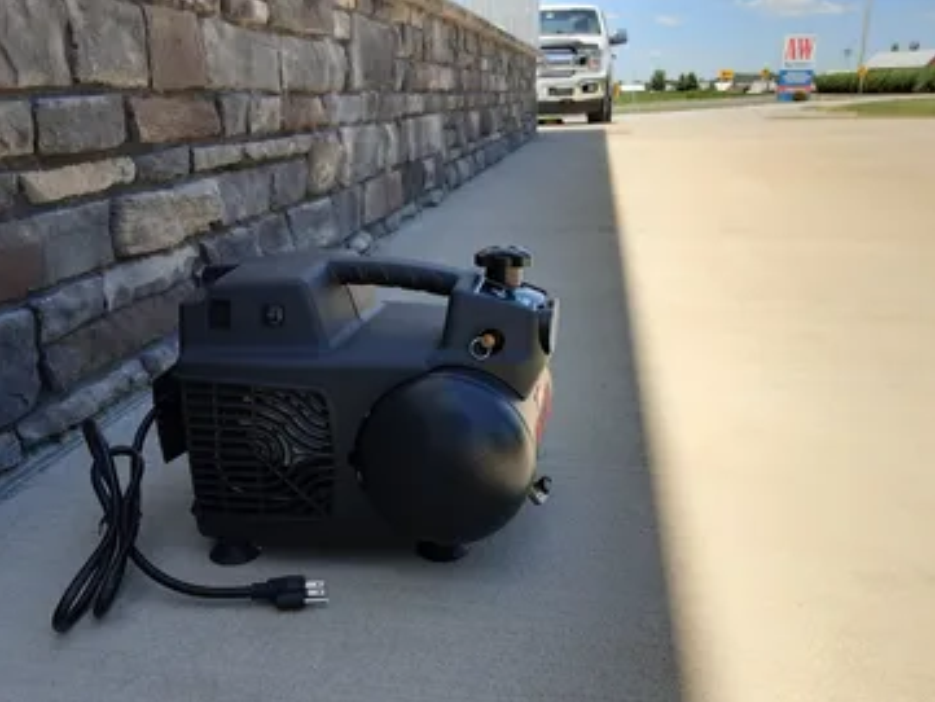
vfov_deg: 45.4
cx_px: 443
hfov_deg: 58.3
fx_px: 838
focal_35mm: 31
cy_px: 386
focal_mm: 2.9
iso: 40
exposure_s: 1/727
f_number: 1.9
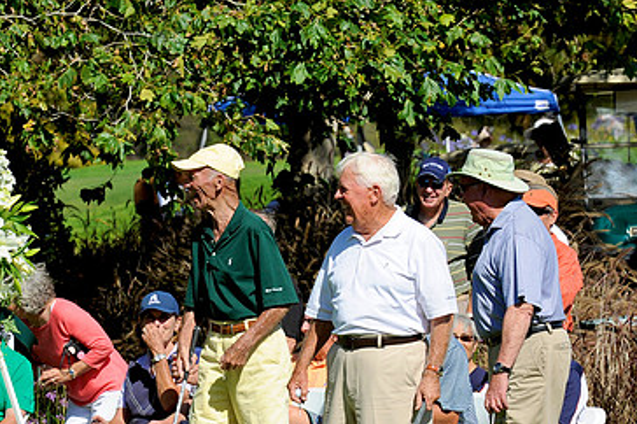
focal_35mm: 319
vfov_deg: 4.3
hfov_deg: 6.5
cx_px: 256
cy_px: 300
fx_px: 5639
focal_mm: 200
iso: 200
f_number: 11
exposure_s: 1/320
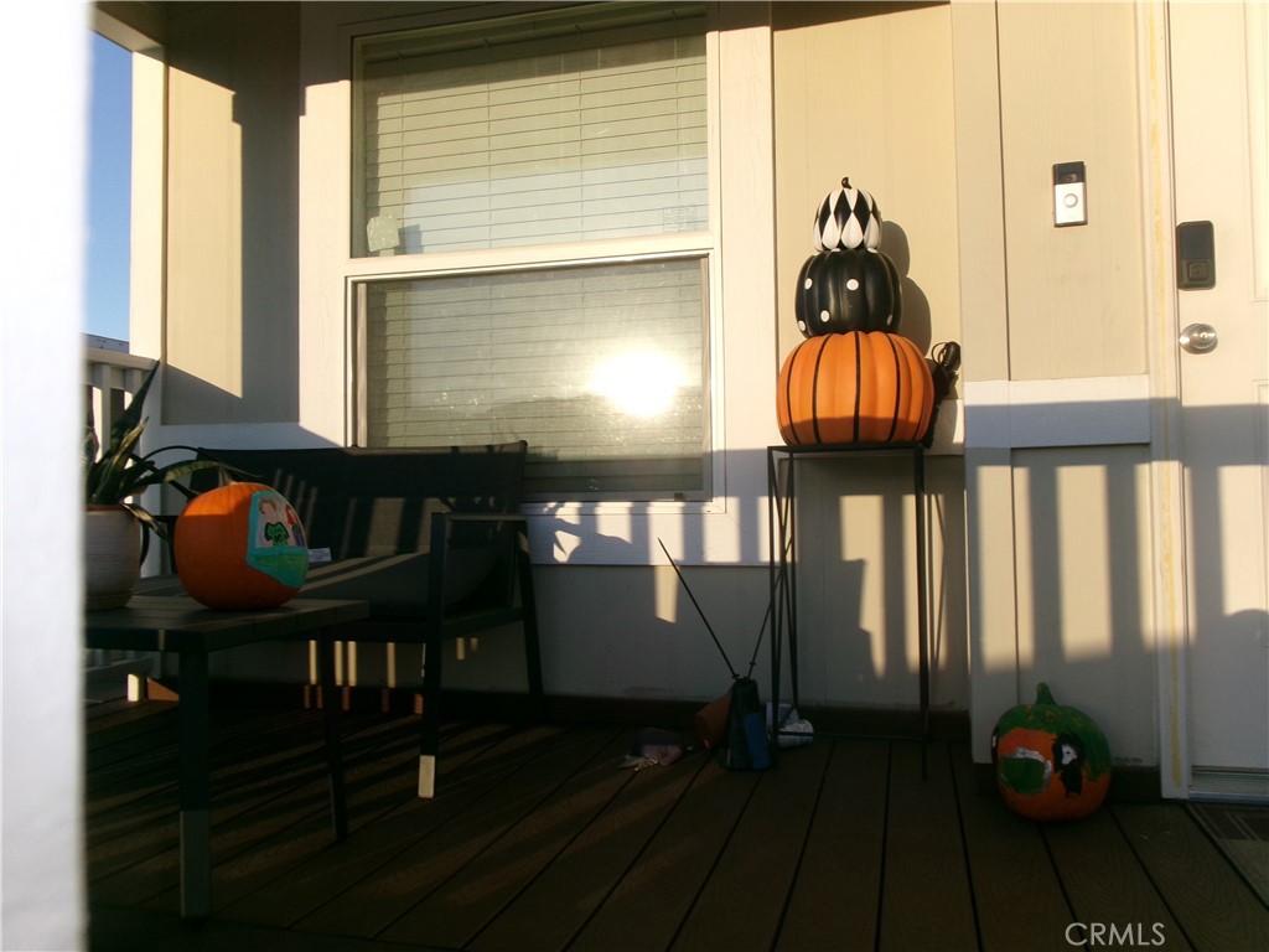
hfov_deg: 63.4
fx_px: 1026
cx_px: 634
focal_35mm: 28
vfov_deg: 49.7
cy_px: 476
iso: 100
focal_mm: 5.1
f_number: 10.8
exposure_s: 1/70
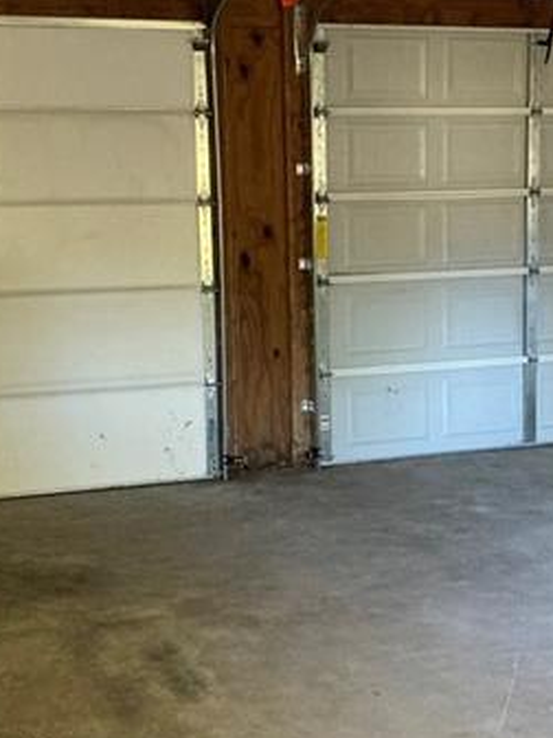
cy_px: 415
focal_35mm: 64
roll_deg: +0.9
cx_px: 336
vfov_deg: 30.2
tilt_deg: -8.8
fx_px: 1363
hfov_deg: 22.9
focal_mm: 3.99
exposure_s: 1/32
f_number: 1.8
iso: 400
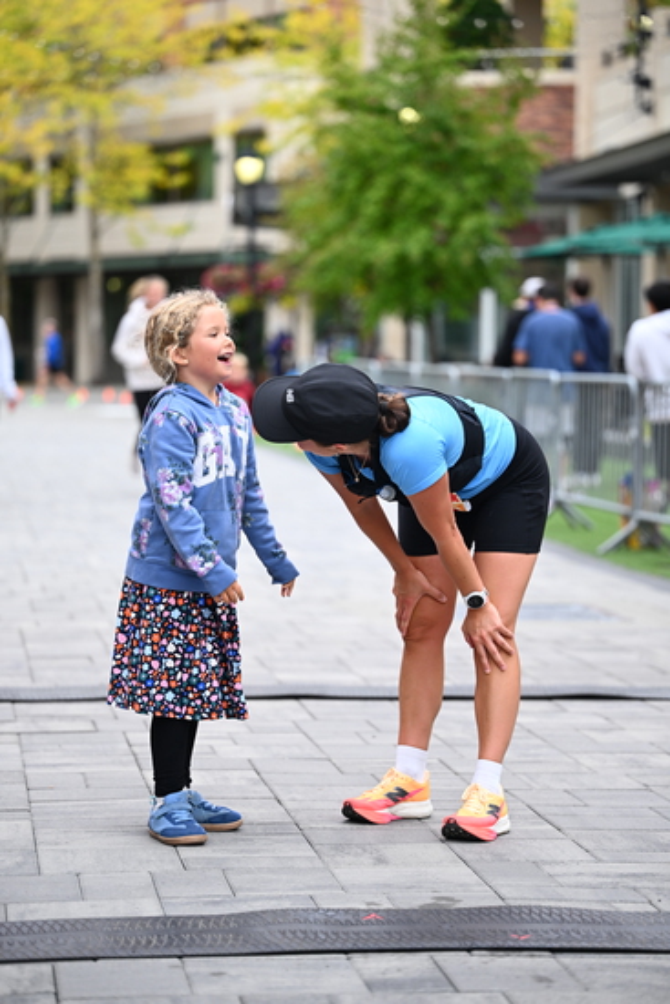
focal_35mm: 105
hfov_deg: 13.0
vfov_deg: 19.5
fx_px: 2929
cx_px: 335
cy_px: 502
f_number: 2.8
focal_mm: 105
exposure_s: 1/1600
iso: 640
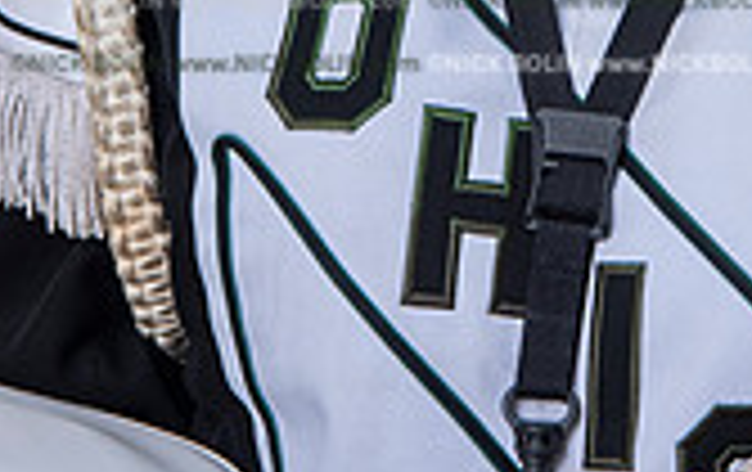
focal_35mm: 170
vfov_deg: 7.5
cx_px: 630
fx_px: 3490
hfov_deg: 12.2
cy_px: -369
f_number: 8
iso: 500
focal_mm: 62
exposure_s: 1/100
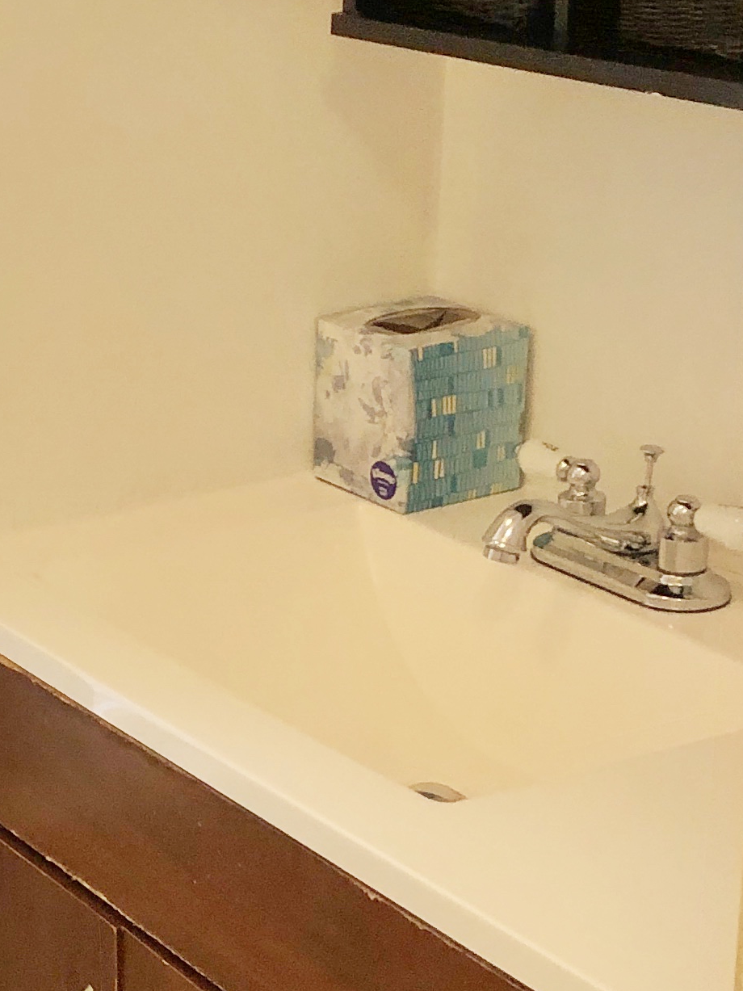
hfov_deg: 15.2
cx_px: -275
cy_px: 650
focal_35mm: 92
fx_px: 2633
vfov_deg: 21.2
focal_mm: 3.99
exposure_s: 1/20
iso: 40
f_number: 1.8
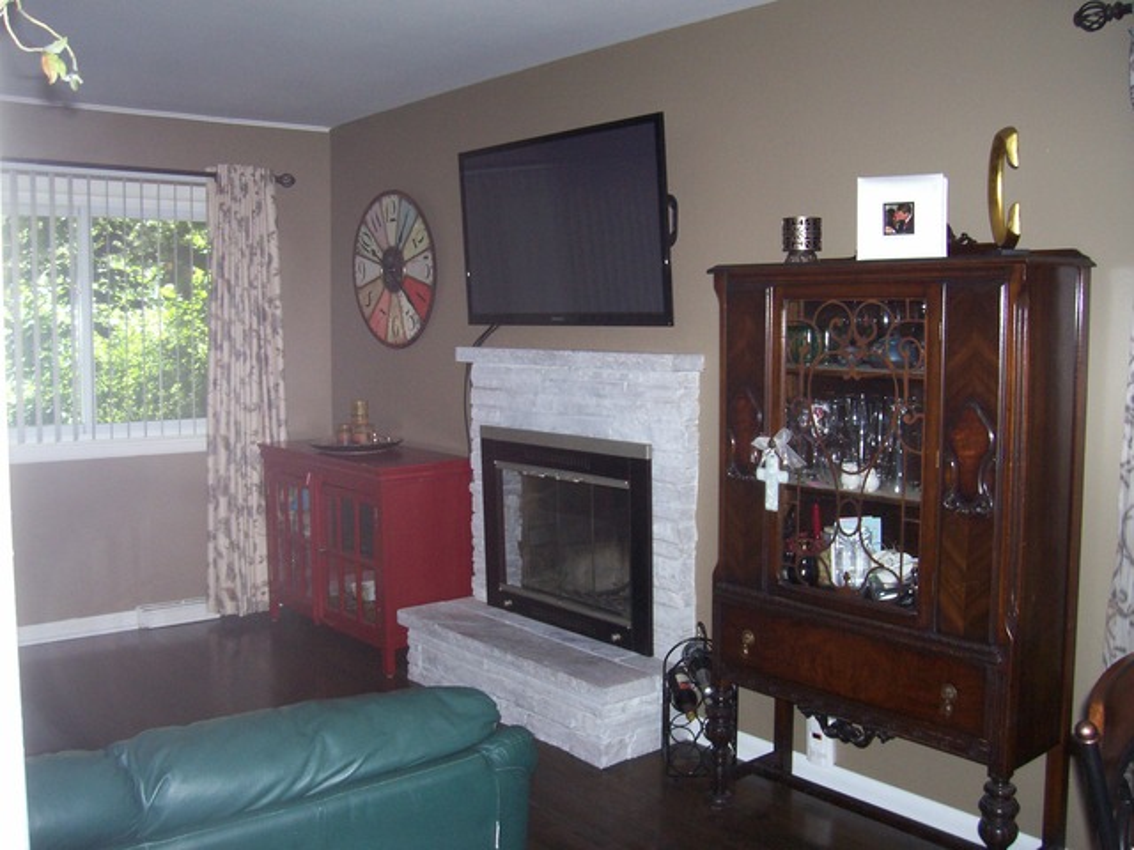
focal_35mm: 34
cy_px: 425
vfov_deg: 41.8
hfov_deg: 54.0
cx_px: 567
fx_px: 1114
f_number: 2.7
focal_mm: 5.6
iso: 140
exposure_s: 1/112
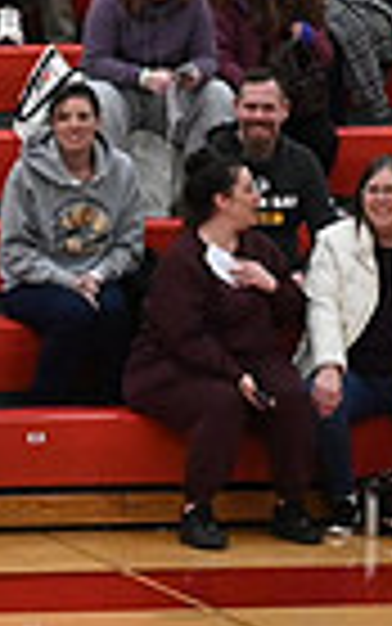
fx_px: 7650
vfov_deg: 4.7
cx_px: -725
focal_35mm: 448
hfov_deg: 2.9
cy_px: 795
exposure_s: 1/400
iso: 6400
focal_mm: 70
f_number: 4
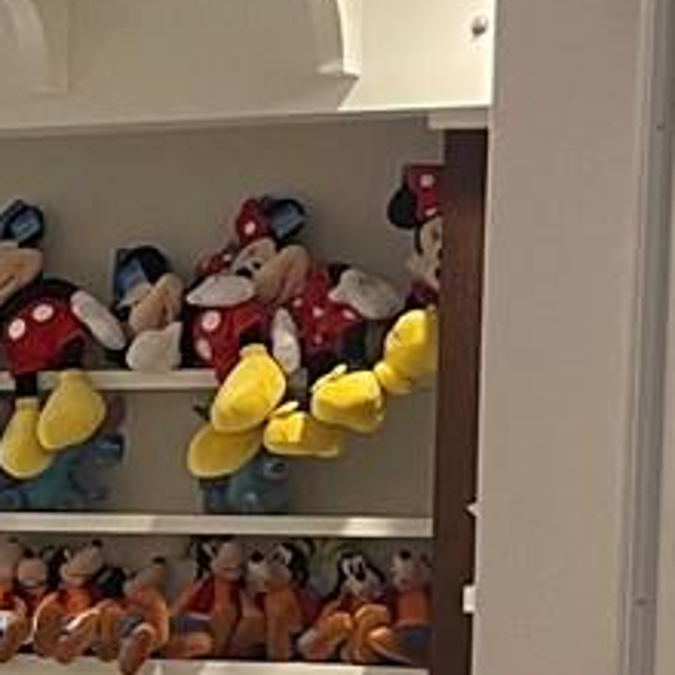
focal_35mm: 161
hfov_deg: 9.5
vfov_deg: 10.8
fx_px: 3552
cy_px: 690
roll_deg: +0.0
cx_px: -1037
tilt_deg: -3.5
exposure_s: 1/60
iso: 125
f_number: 1.6
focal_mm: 5.1
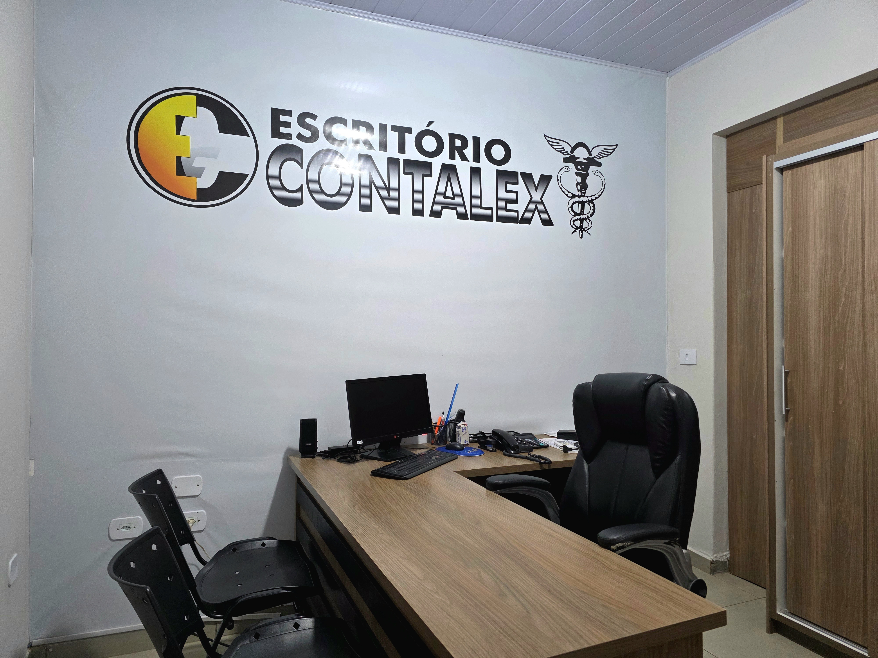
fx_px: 583
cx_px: 439
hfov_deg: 73.9
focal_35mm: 23
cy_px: 329
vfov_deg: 58.9
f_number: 1.7
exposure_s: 1/120
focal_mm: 6.3
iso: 250
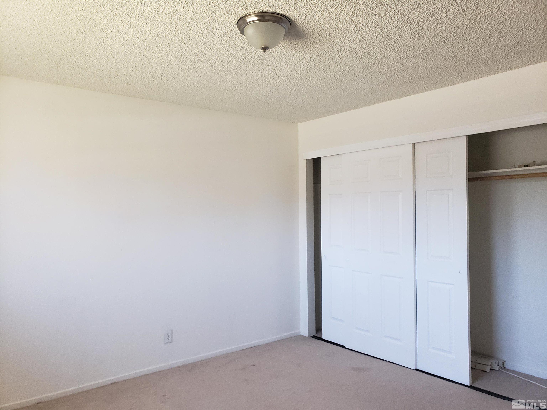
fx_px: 411
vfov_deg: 53.1
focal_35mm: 26
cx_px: 274
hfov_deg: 67.3
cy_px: 205
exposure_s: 1/60
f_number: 2.4
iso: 320
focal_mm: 4.3
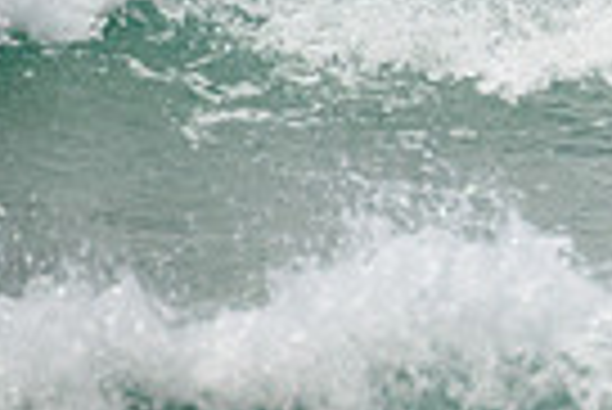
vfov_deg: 0.4
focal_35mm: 3417
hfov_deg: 0.6
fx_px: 58150
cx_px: 1215
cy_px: -331
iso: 900
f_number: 11
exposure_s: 1/3200
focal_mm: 800
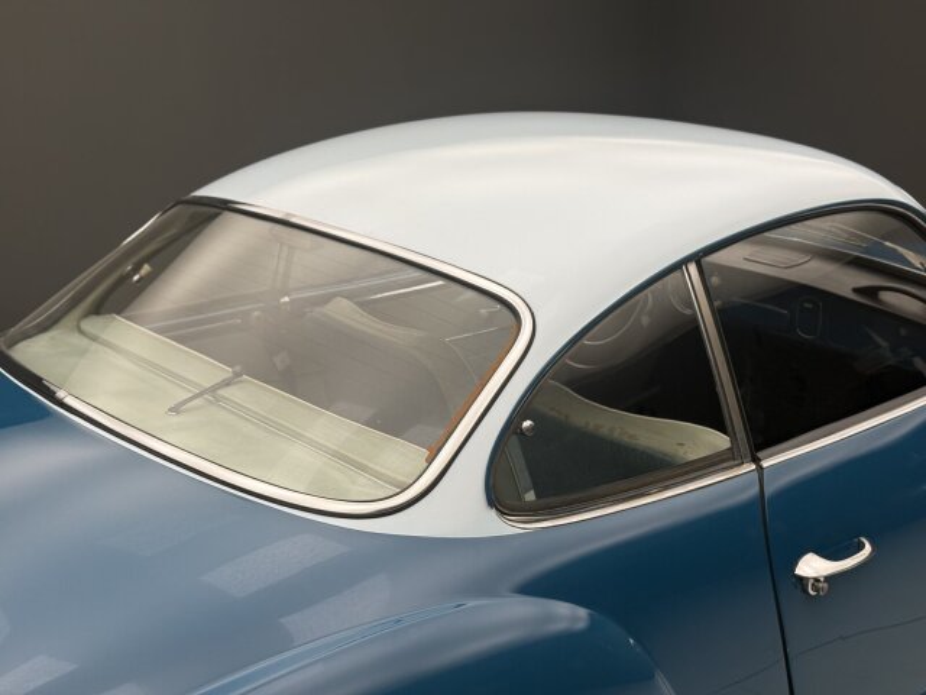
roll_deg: -0.9
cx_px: 463
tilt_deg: -16.8
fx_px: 1284
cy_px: 348
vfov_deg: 30.3
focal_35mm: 48
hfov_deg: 39.7
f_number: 1.78
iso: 64
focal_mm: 6.76
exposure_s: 1/99
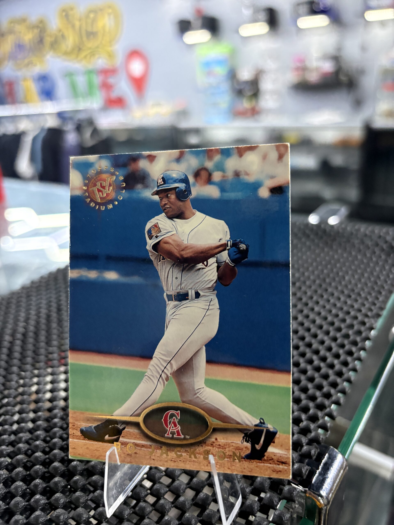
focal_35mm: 26
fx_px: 395
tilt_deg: -23.2
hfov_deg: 53.1
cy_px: 262
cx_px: 197
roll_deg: +4.3
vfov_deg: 67.3
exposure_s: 1/60
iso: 500
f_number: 1.6
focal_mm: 5.96
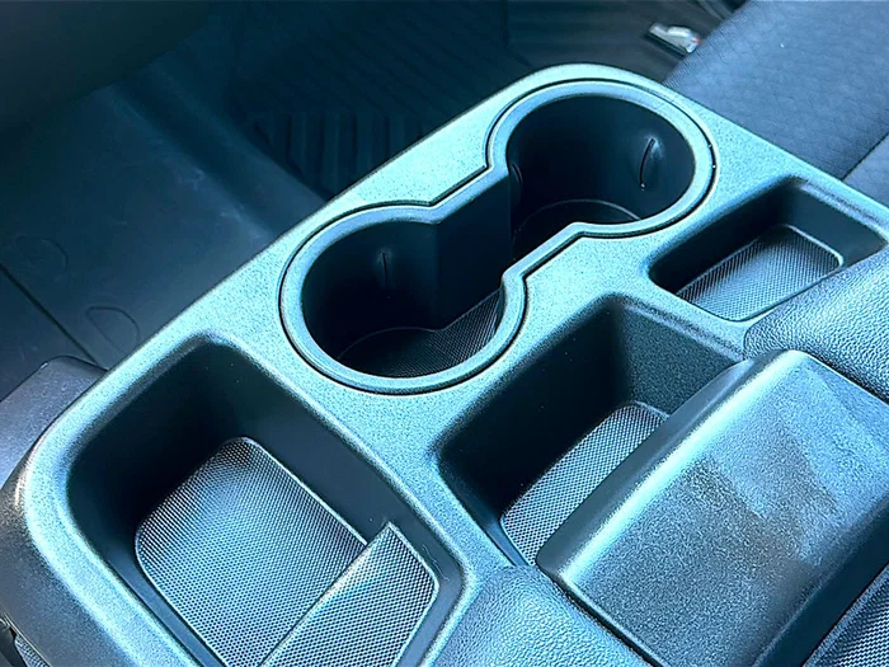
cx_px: 444
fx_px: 1053
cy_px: 334
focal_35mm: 41
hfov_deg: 45.8
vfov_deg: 35.1
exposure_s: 1/40
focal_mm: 6.86
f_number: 1.78
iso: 125
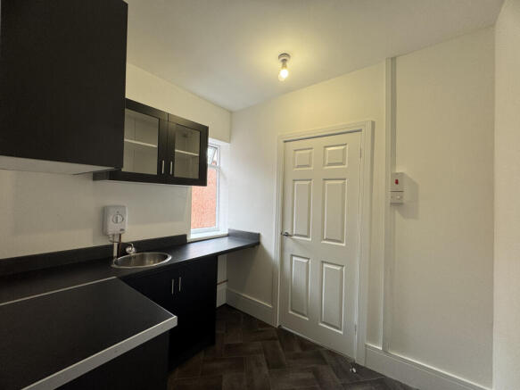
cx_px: 260
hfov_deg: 102.1
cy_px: 195
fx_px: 210
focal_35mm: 14
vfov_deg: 85.7
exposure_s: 1/99
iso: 80
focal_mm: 2.22
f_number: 2.2
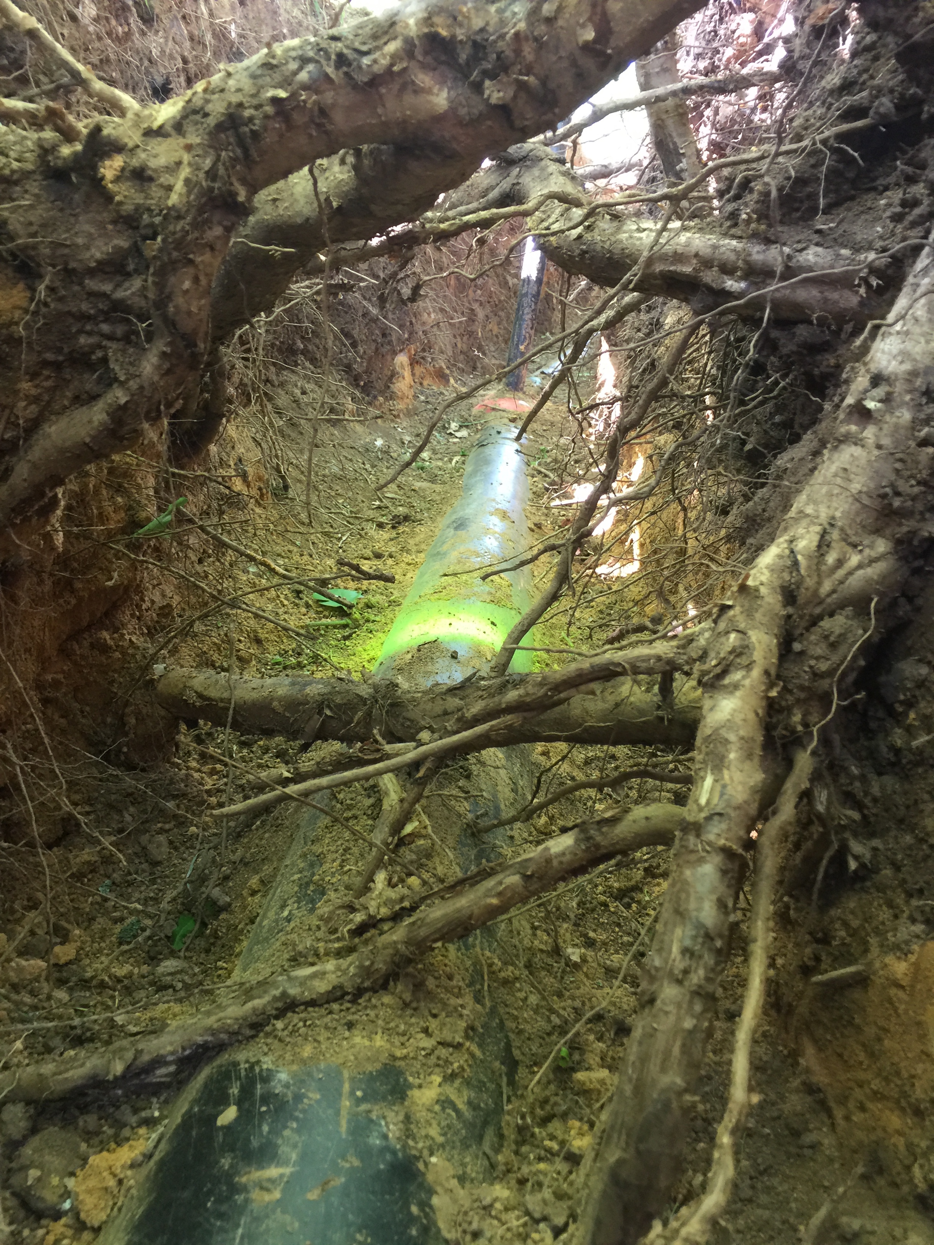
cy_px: 622
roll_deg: -2.5
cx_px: 467
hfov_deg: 48.2
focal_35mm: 29
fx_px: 1043
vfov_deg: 61.7
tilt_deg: -23.9
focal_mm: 4.15
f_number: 2.2
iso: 64
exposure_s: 1/17
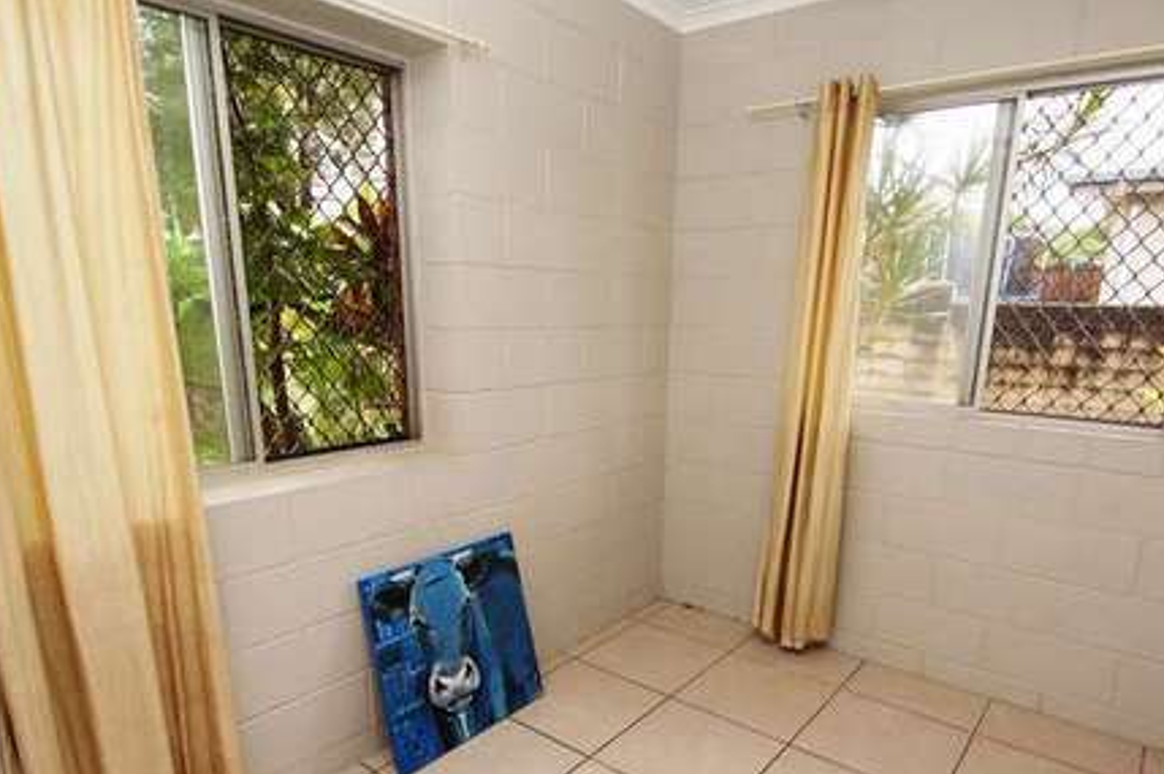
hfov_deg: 81.2
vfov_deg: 59.0
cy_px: 452
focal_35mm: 21
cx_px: 610
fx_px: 678
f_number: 4
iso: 125
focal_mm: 10
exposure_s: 1/60
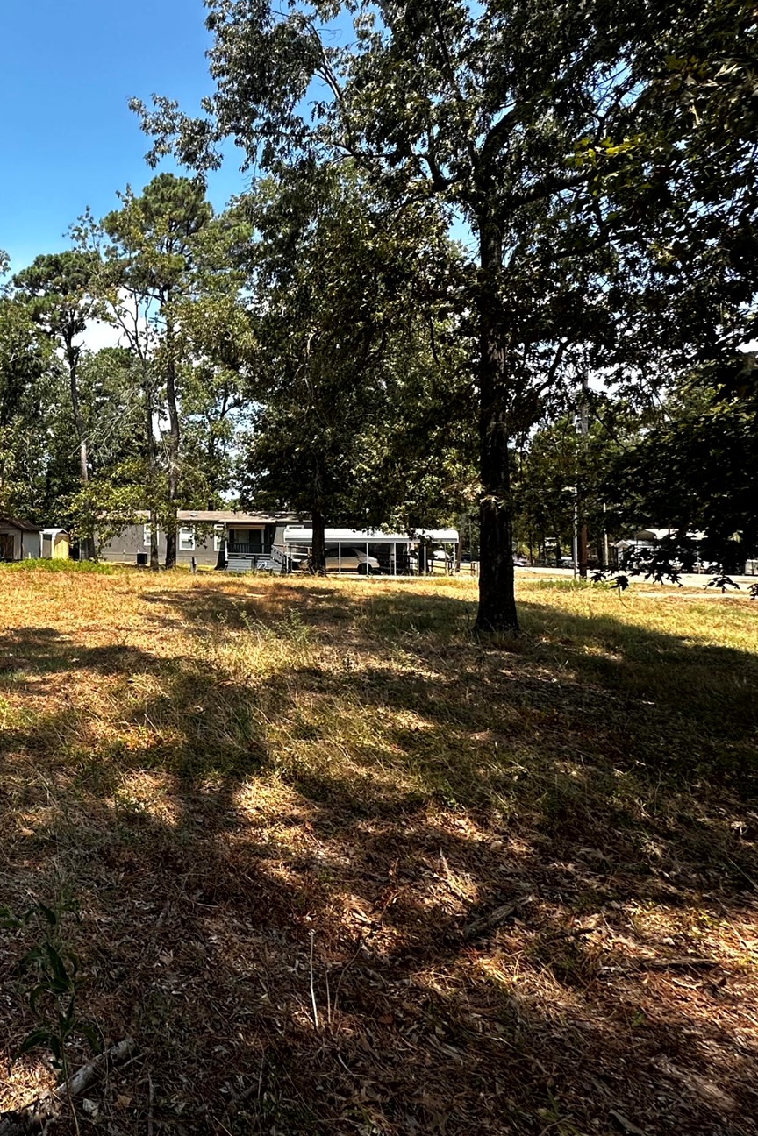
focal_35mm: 23
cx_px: 7
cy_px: 494
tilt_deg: +3.8
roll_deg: -1.9
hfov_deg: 46.5
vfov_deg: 75.7
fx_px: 726
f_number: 2.2
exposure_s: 1/725
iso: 40
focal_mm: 2.22
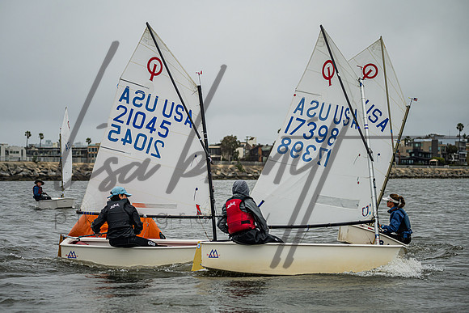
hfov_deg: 18.7
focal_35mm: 109
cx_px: 213
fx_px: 1422
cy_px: 160
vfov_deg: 12.6
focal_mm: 100
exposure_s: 1/3200
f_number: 4.5
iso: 320
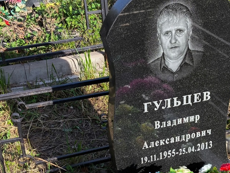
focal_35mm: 66
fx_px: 439
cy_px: 108
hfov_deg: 29.3
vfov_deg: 22.2
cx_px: 141
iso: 50
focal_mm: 4.71
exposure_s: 1/1014
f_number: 1.7
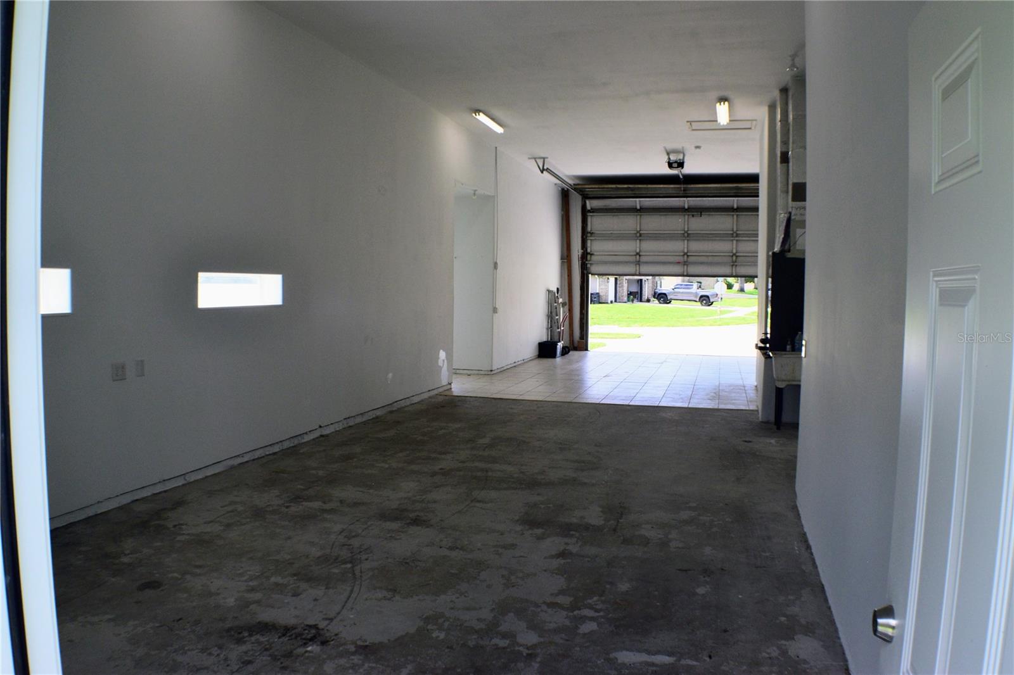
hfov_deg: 55.1
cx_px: 507
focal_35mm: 34
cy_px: 338
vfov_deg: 38.3
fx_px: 971
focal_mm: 23
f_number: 10
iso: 400
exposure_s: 1/200
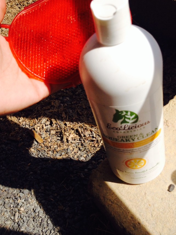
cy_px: 110
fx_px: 285
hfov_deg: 34.4
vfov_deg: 44.8
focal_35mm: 42
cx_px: 92
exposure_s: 1/2304
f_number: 2.4
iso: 50
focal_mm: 4.28
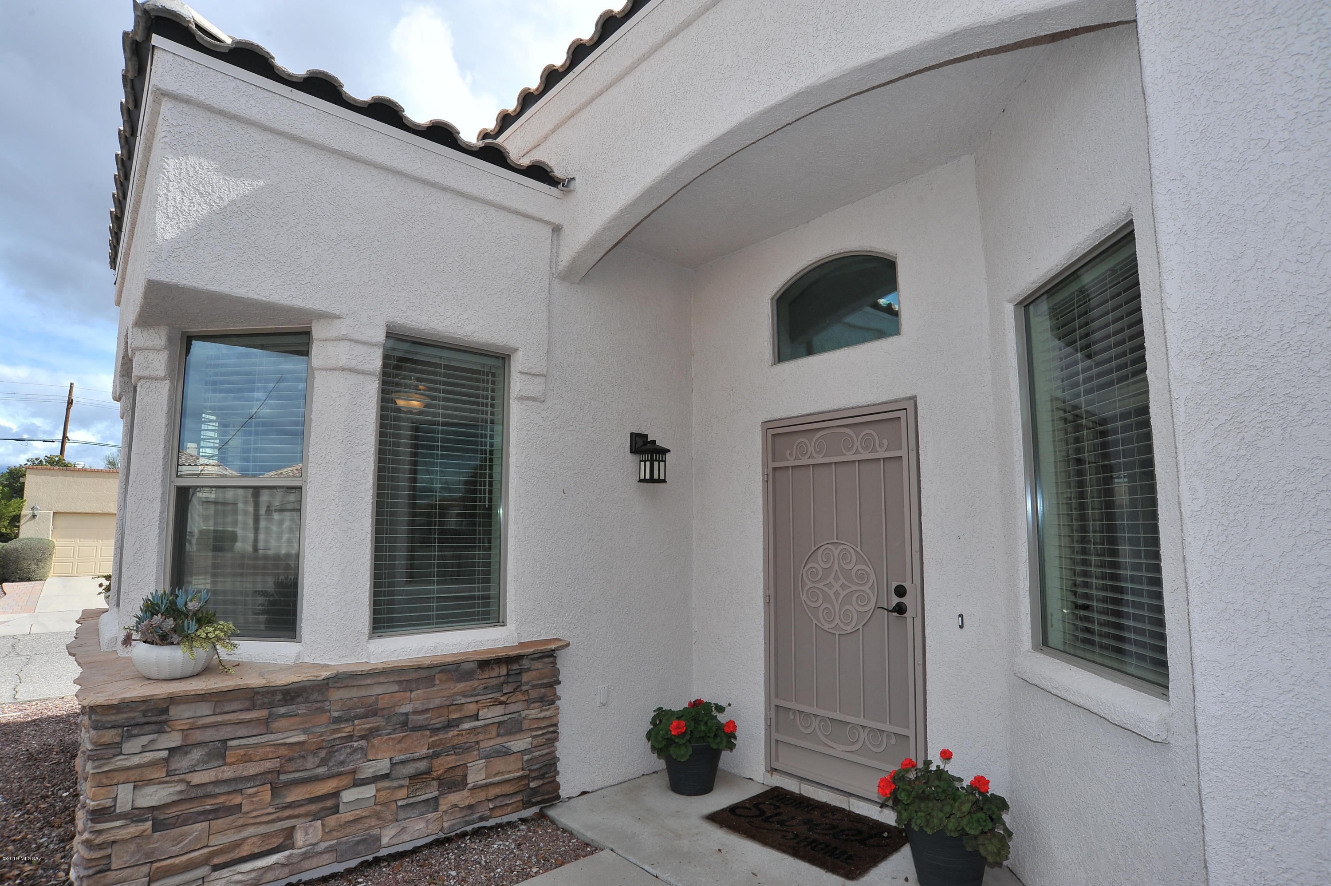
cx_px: 666
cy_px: 443
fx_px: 665
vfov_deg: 67.3
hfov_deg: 90.0
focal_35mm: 18
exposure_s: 1/320
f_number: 11
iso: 320
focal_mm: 18
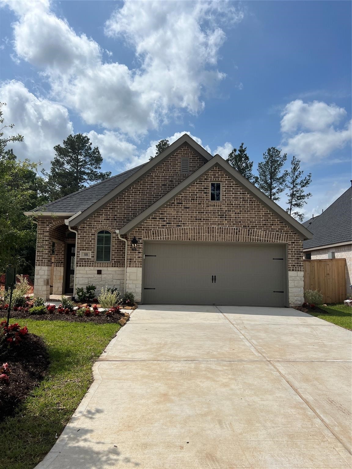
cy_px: 234
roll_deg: -1.6
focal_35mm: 26
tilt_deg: +6.2
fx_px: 353
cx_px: 176
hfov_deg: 53.1
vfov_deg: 67.3
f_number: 1.5
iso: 50
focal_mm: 5.7
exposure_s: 1/11364
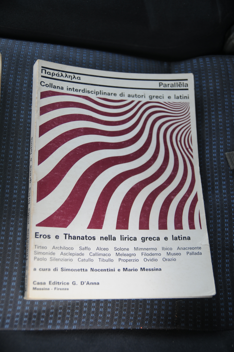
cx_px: 117
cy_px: 176
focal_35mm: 51
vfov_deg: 38.9
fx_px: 499
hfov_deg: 26.4
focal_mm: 34
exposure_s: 1/80
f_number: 3.5
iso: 200
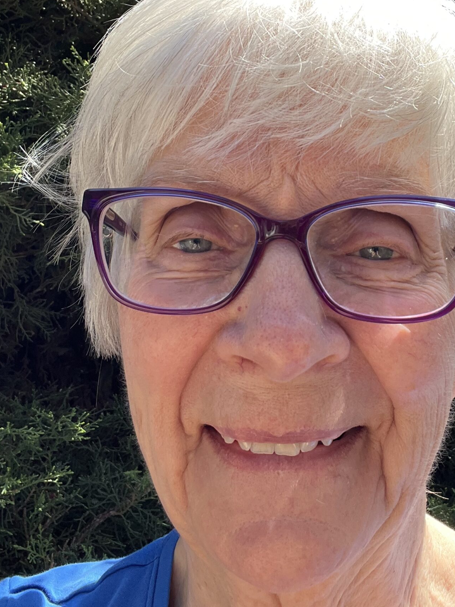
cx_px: 294
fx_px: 789
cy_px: 209
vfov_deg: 41.6
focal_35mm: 45
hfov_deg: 32.0
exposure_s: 1/226
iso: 32
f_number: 2.2
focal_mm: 2.71
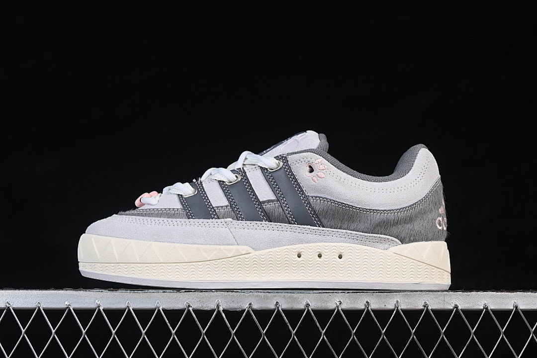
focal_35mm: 75
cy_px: 179
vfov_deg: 18.2
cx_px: 268
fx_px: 1119
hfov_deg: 27.0
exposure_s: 1/80
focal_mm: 50
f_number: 8
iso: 160
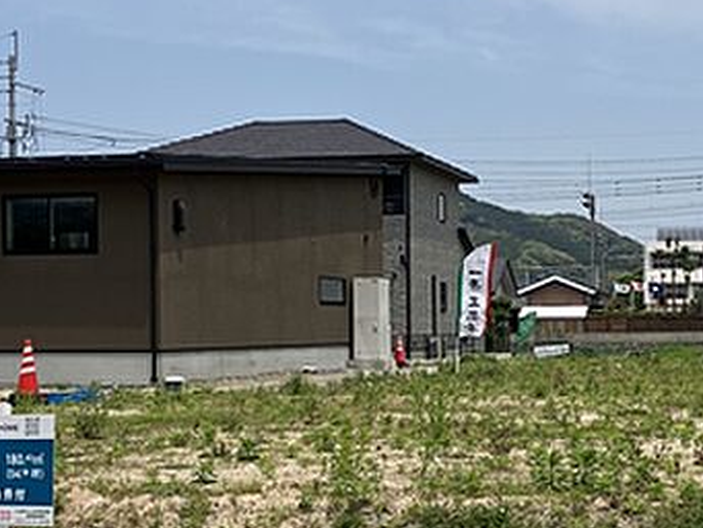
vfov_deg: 21.1
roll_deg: +0.2
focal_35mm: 69
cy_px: 396
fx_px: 1402
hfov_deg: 27.6
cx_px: 550
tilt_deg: -1.2
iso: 32
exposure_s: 1/2703
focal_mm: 3.99
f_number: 1.8
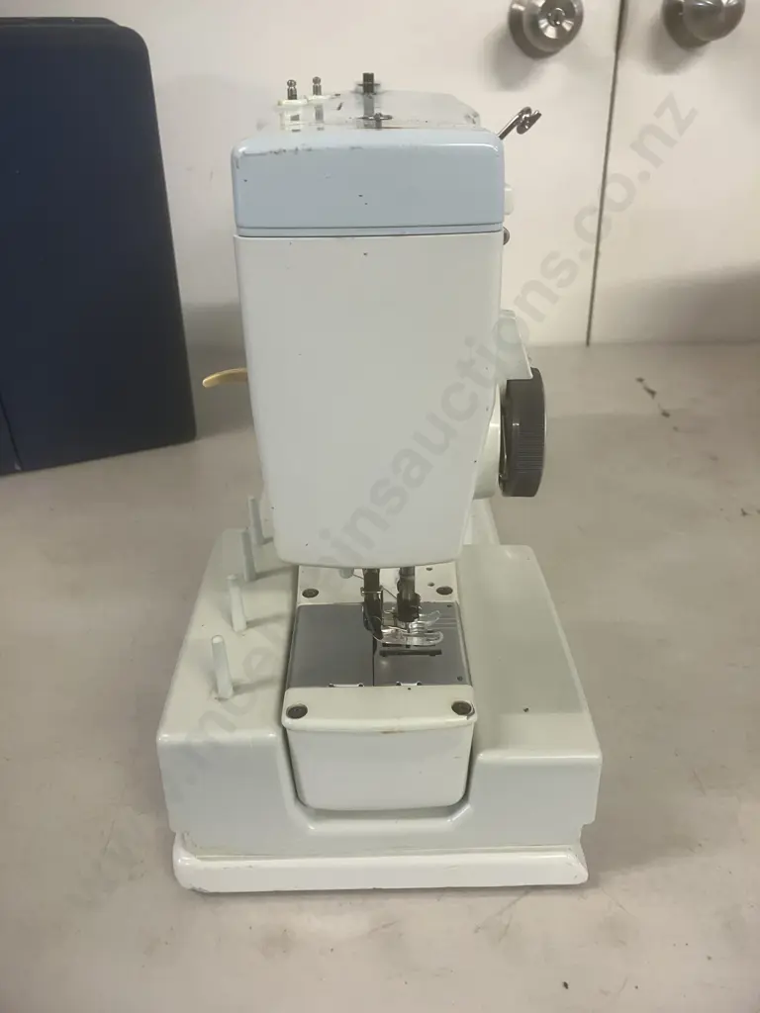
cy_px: 506
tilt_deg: -27.3
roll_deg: +0.7
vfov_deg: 63.4
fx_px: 820
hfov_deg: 49.7
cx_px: 380
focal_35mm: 28
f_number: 1.8
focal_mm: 3.99
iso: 125
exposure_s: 1/50
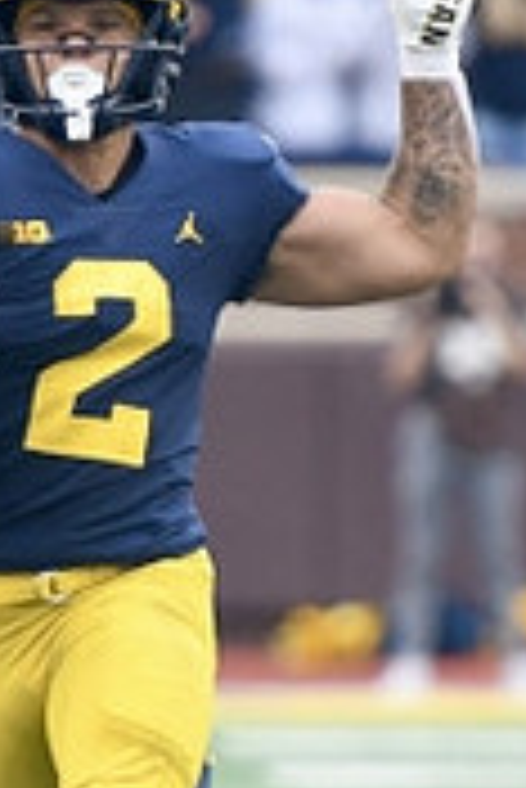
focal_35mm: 994
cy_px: 486
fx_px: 21741
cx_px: -198
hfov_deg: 1.4
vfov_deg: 2.1
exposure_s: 1/1250
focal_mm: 200
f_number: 2.8
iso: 640
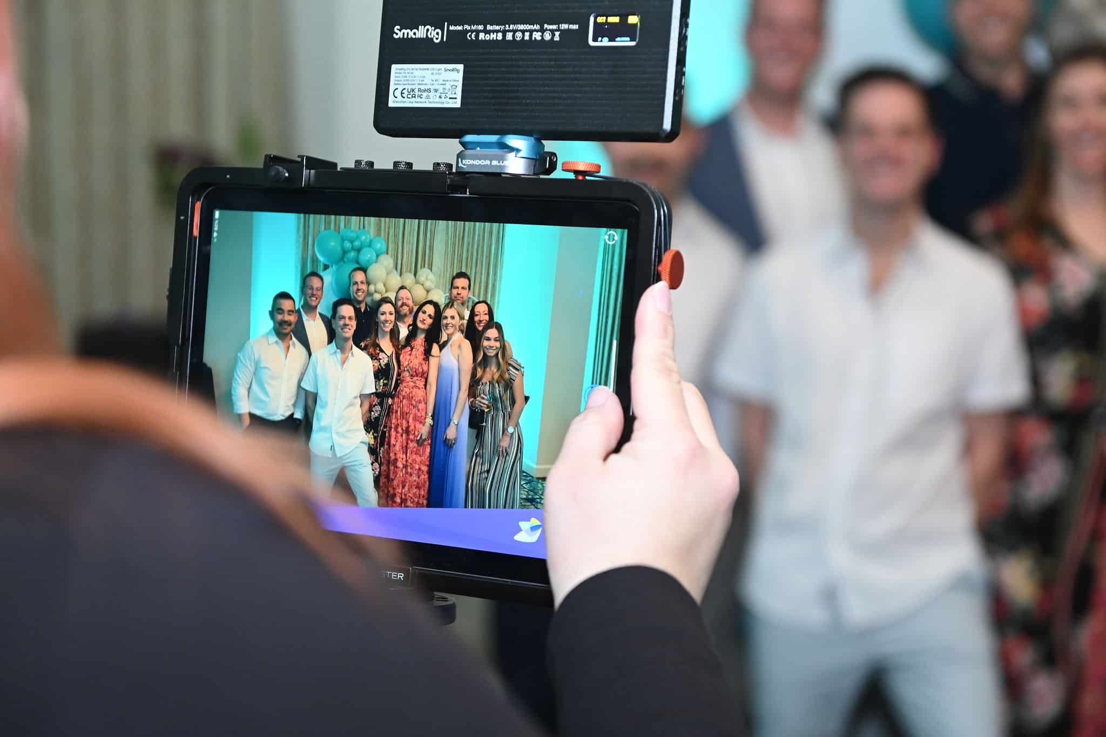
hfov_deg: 32.4
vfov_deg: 21.9
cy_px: 368
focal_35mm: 62
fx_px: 1904
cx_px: 553
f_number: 4
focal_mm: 62
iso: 2500
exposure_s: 1/160
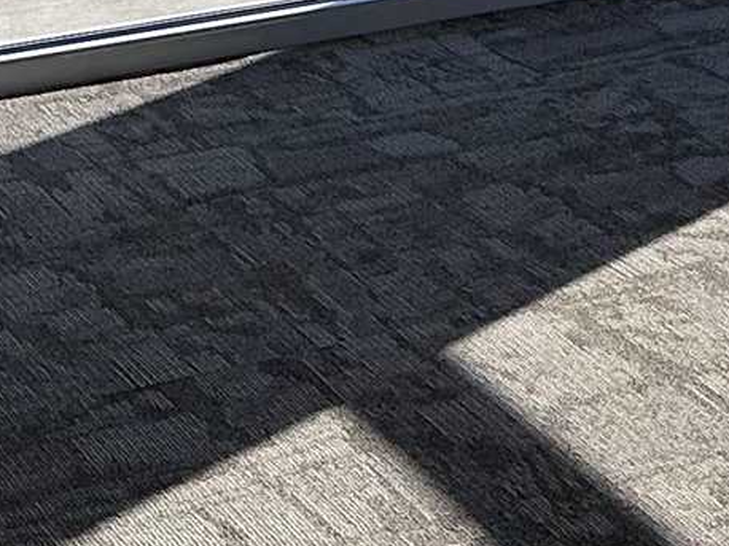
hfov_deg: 11.5
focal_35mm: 161
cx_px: 1237
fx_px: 3389
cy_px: -657
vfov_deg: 8.6
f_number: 1.78
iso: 80
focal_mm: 6.86
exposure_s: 1/2410
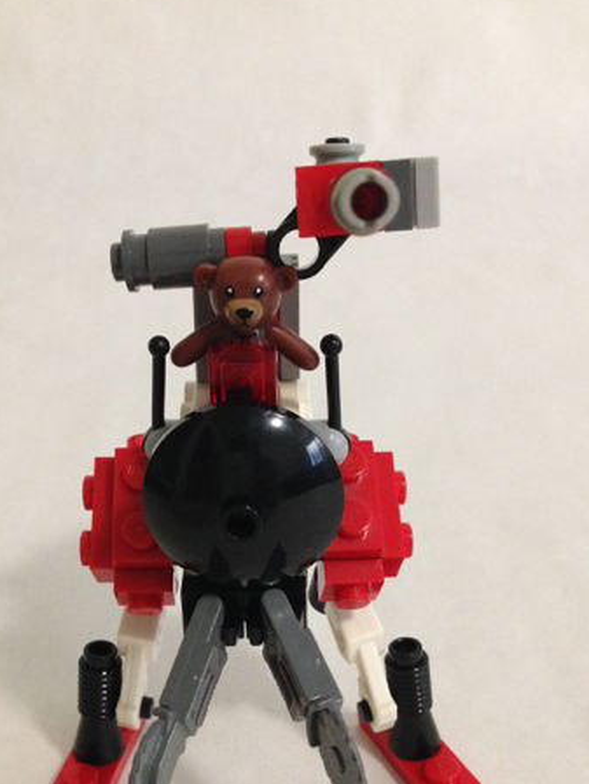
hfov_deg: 30.8
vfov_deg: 40.3
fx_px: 1066
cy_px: 463
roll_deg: +0.6
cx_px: 245
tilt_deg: -23.6
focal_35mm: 47
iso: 250
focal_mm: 4.12
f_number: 2.4
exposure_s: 1/20
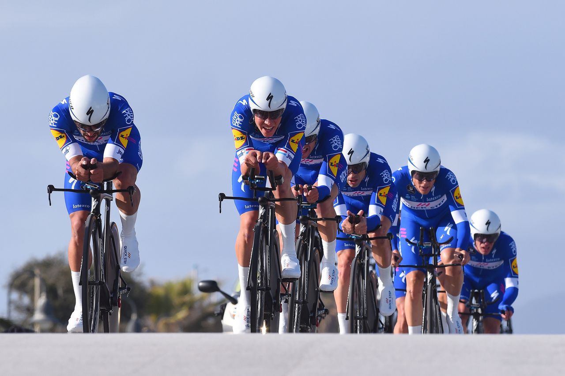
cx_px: 282
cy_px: 188
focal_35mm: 300
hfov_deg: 6.9
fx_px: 4706
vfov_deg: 4.6
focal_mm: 300
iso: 640
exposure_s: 1/2000
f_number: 10
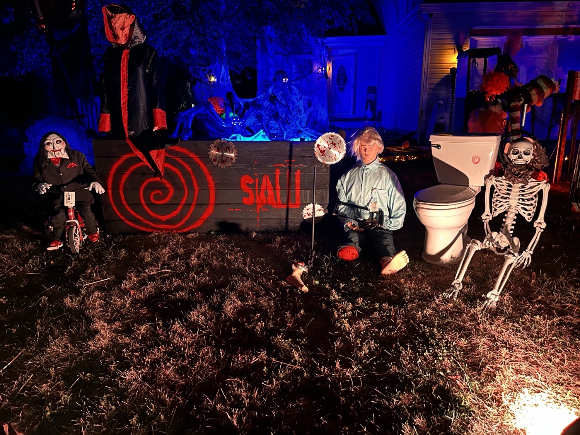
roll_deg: -0.2
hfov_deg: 71.6
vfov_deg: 56.8
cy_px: 218
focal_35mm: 24
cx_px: 290
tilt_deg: -13.8
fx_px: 402
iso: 3200
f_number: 1.78
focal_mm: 6.86
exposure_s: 1/15
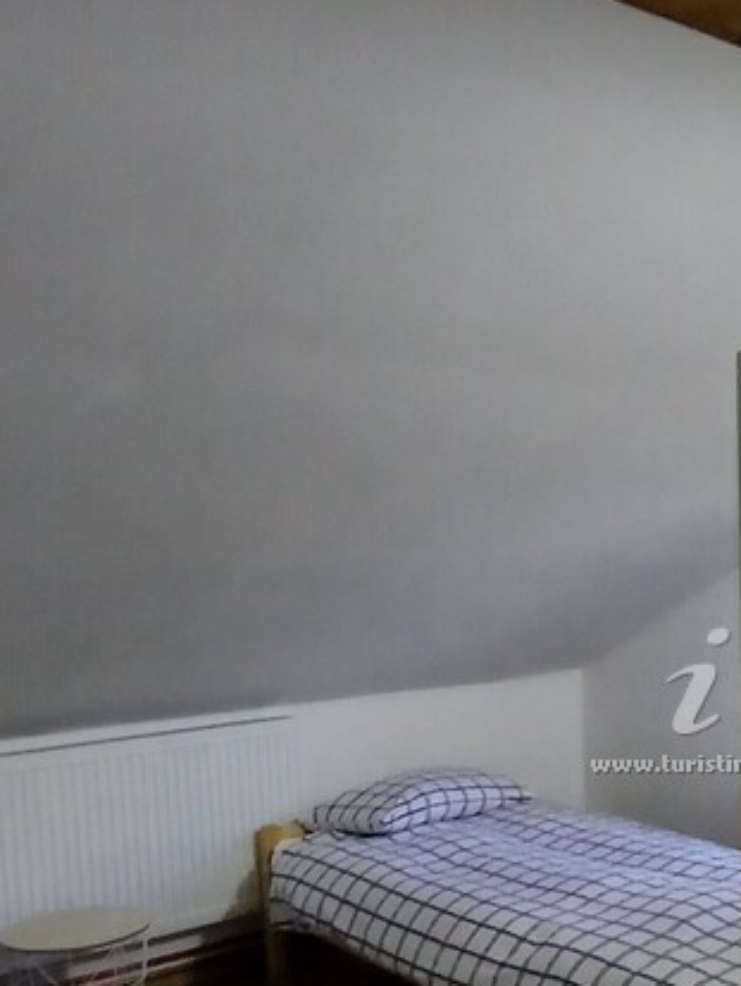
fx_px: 1198
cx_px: 655
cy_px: 655
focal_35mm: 42
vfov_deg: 44.1
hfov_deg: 32.8
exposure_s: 1/30
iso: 100
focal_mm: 1.4
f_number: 2.2
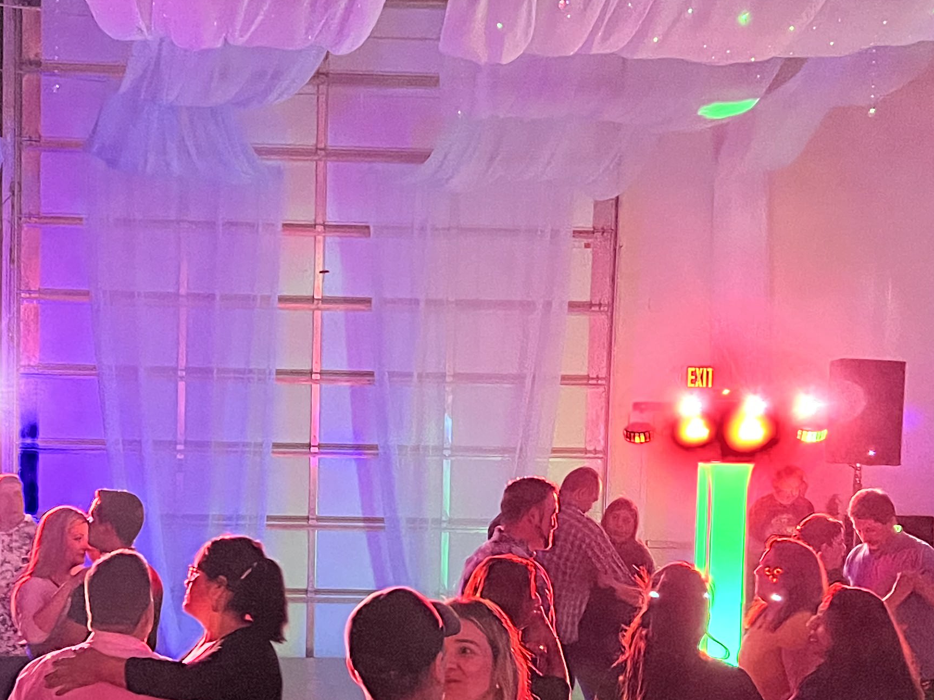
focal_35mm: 61
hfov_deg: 31.5
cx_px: 321
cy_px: 493
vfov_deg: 23.9
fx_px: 1646
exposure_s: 1/36
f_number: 1.5
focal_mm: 5.7
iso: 640
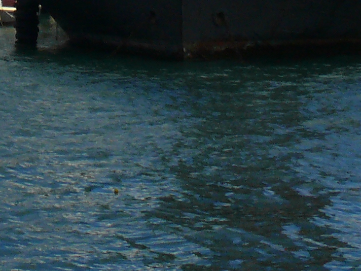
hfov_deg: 9.2
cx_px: -173
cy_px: -371
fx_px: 2190
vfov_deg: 6.7
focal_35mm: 210
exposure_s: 1/500
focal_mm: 8.7
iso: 100
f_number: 8
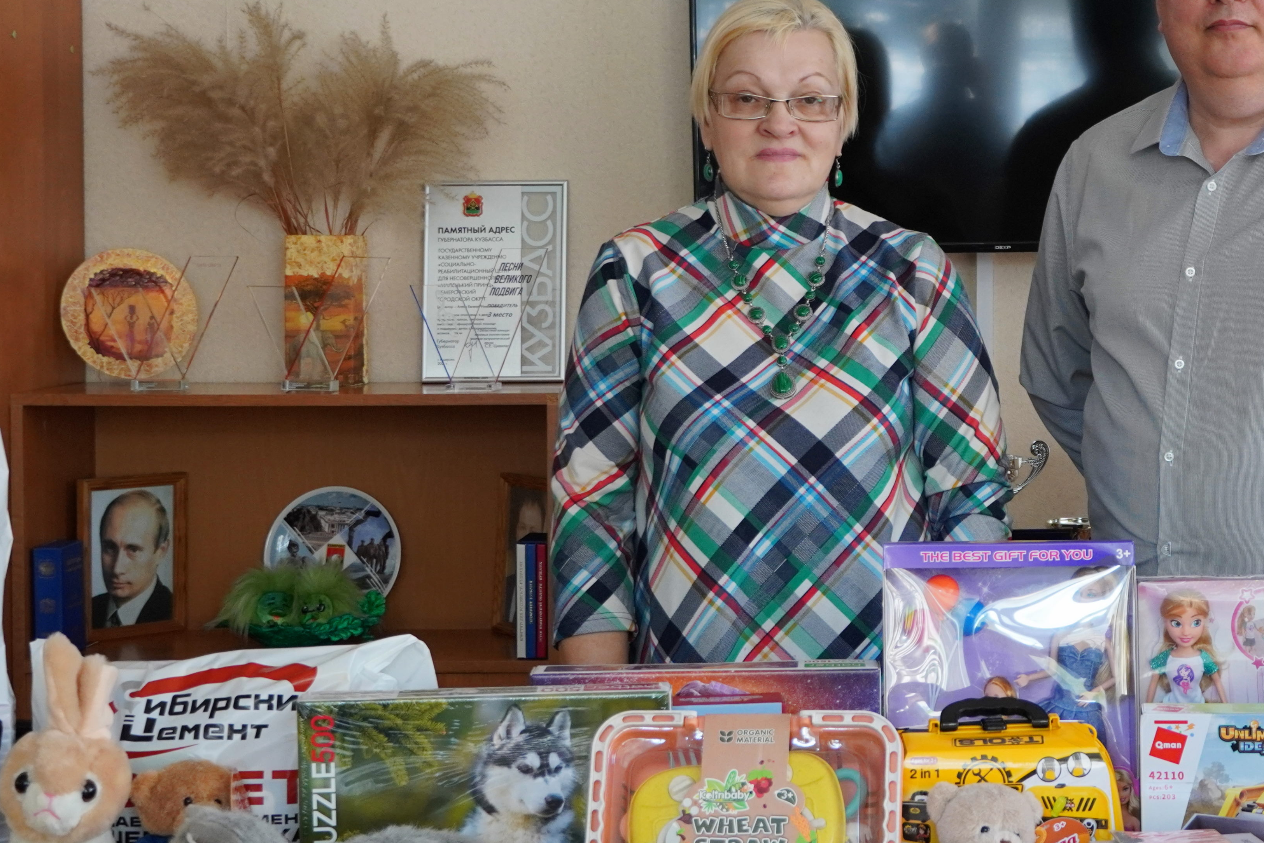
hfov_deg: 25.9
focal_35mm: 77
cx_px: 967
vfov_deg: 17.7
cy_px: 330
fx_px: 2704
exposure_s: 1/160
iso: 1000
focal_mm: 30
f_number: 4.5
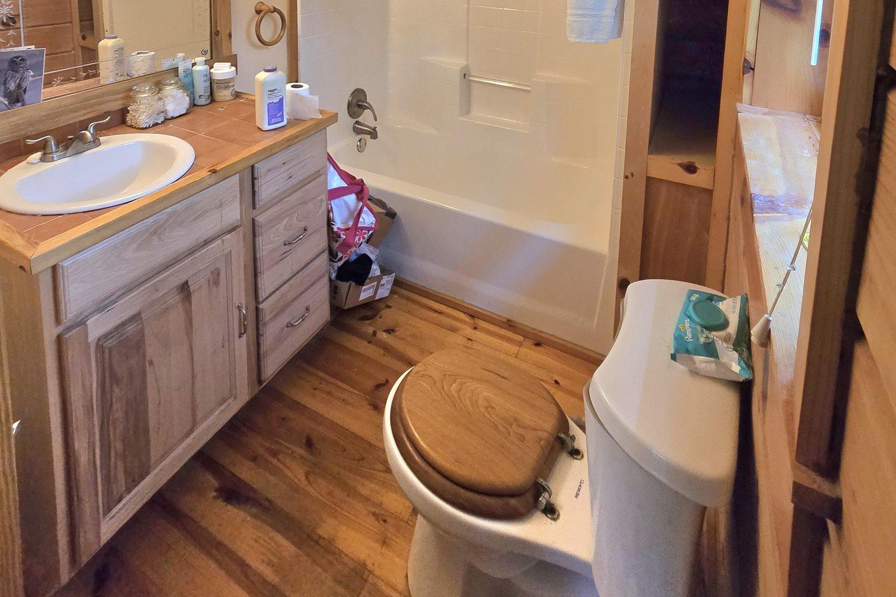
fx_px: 473
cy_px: -19
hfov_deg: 86.9
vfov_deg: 50.2
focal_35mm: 19
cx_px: 434
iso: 200
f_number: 2.2
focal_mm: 2.2
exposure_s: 1/60.2
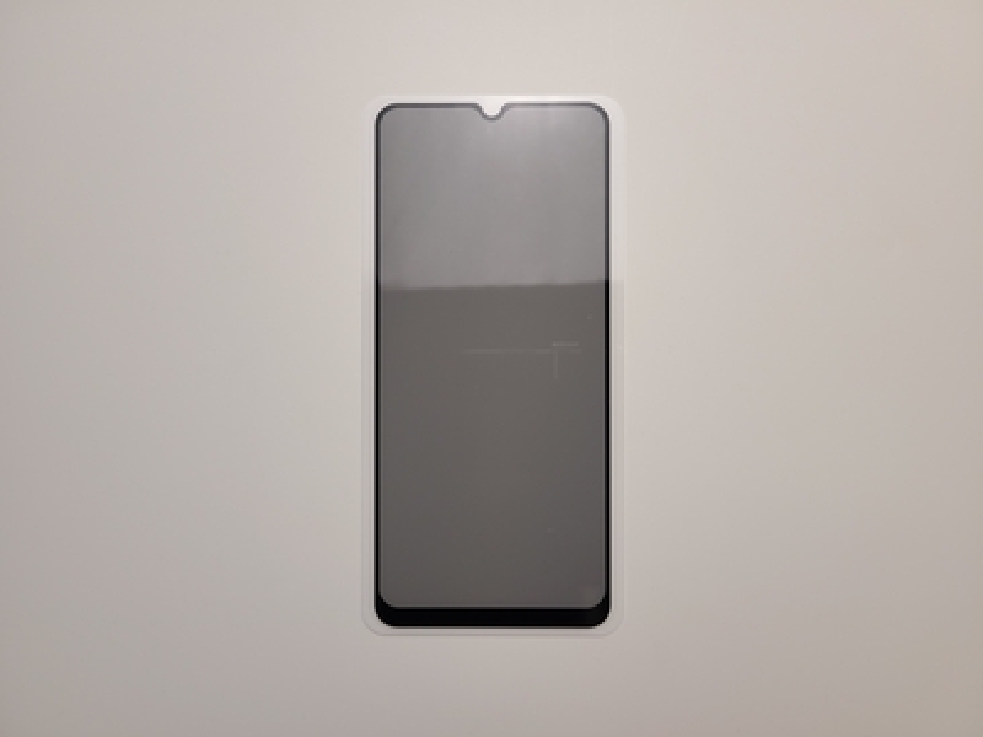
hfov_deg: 67.3
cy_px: 368
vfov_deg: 53.1
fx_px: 738
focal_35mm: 26
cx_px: 492
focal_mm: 5.4
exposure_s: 1/100
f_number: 1.8
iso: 64
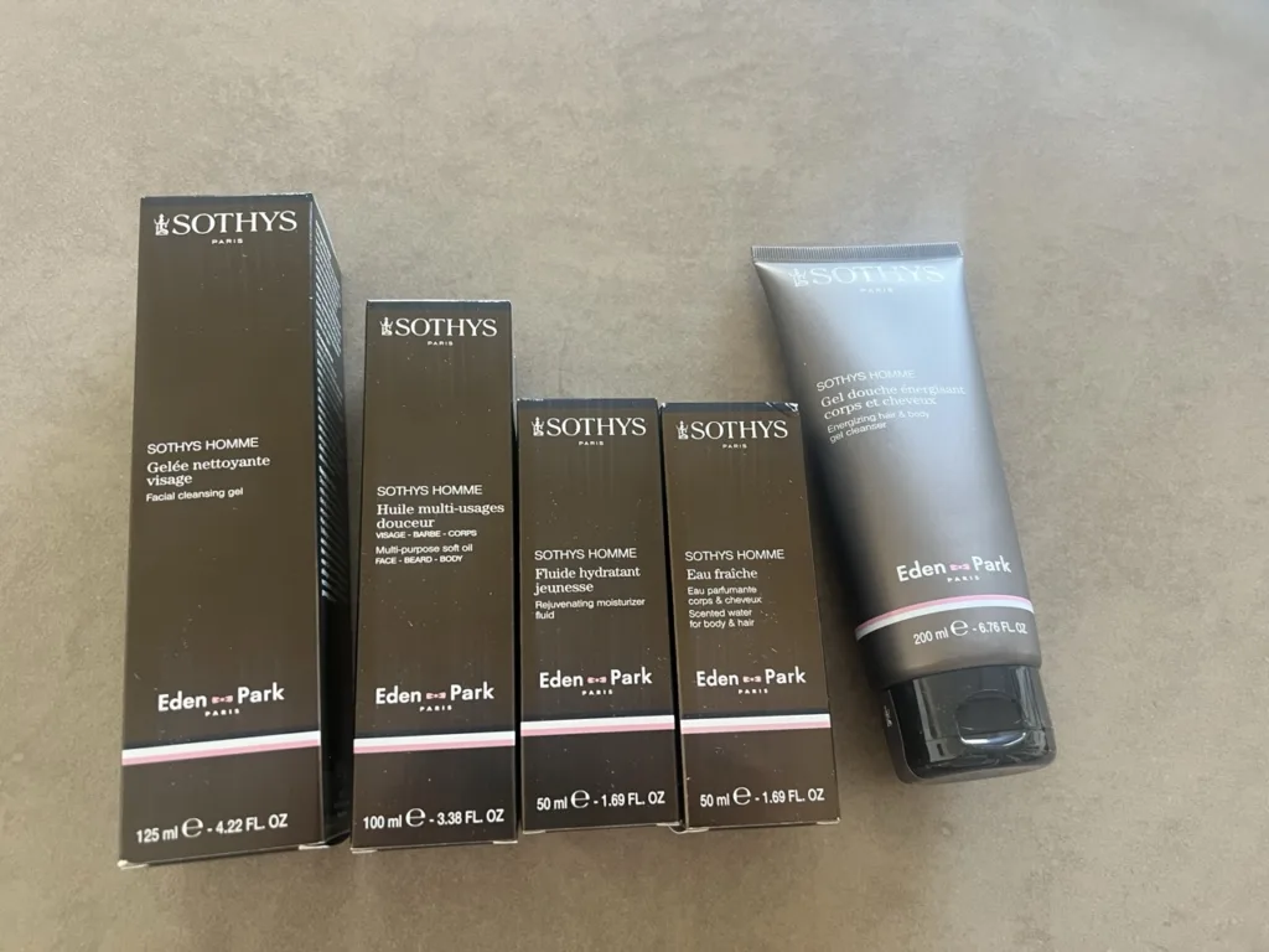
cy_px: 476
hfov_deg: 67.3
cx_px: 634
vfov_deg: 53.1
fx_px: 953
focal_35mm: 26
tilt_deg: -73.1
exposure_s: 1/61
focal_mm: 5.7
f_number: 1.5
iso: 125
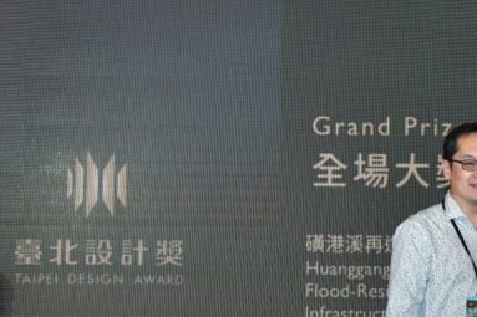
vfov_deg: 12.6
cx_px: 634
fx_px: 1417
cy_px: 324
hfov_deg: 17.8
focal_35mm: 107
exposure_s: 1/125
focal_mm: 40
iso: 800
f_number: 5.6
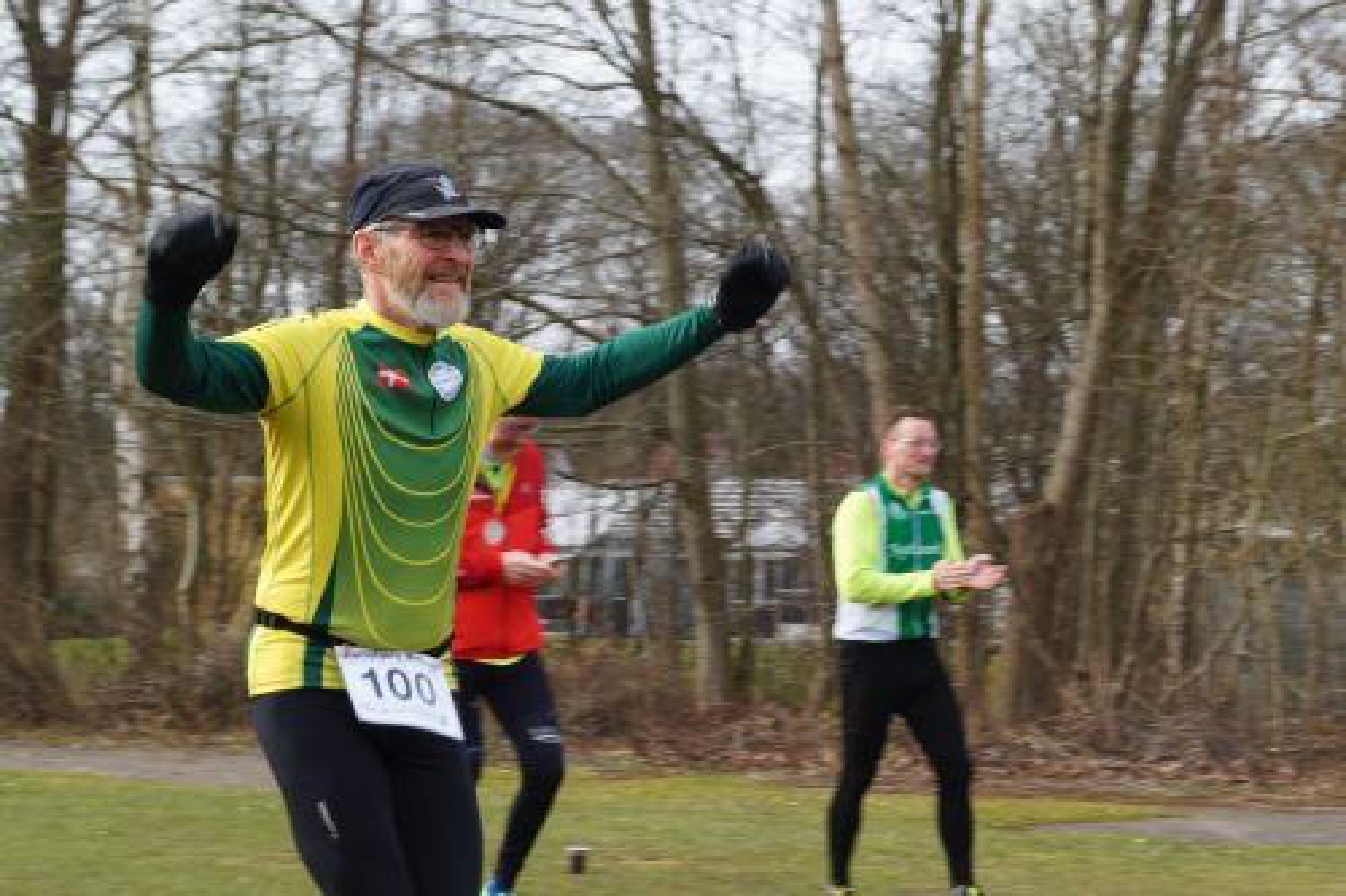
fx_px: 3083
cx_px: 673
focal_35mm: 82
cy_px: 448
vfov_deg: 16.5
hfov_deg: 24.6
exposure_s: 1/125
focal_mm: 55
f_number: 7.1
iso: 100
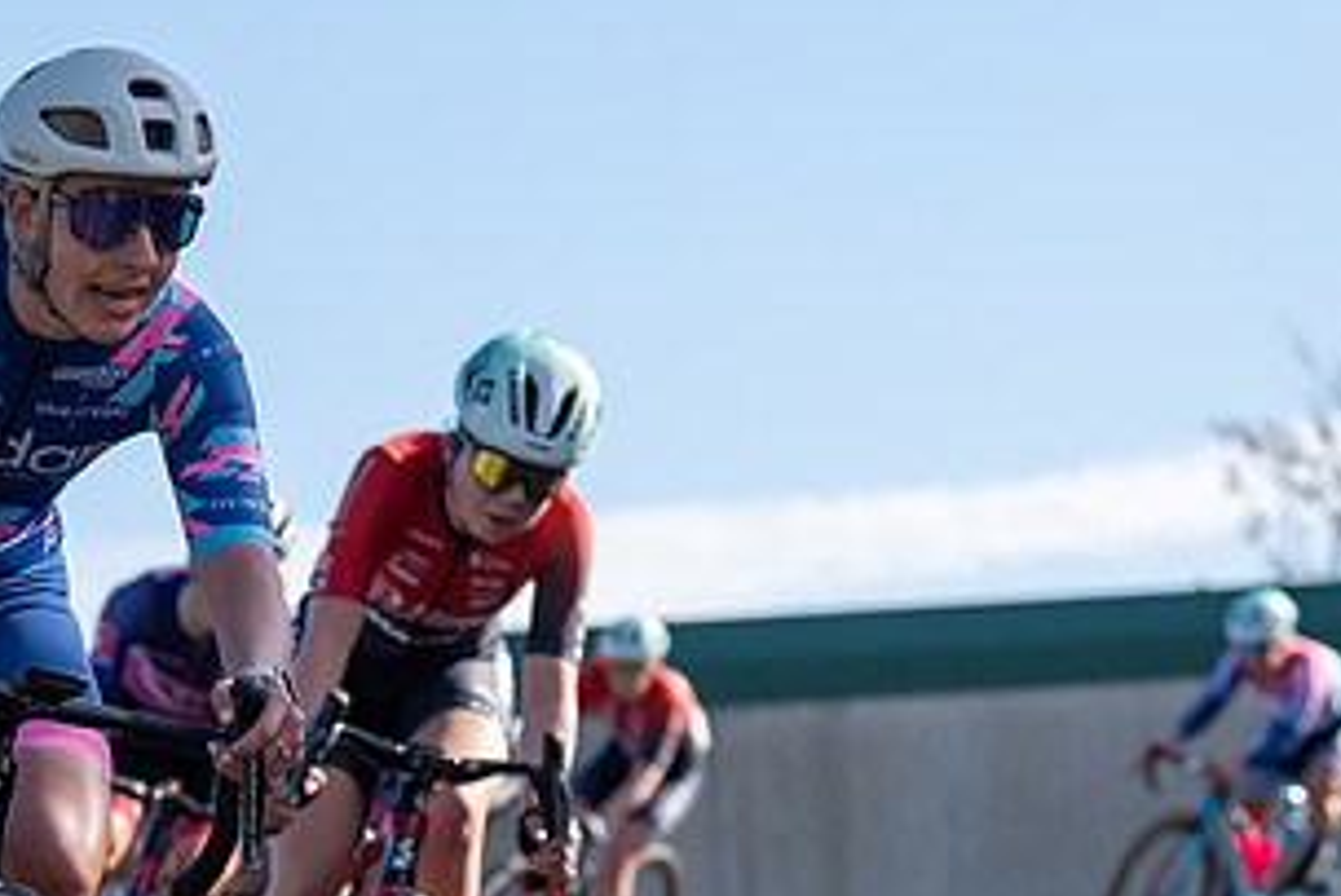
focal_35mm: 186
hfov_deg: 11.0
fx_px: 6931
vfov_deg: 7.4
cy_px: 673
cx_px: 110
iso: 100
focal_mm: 72
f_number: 3.5
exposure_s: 1/1000
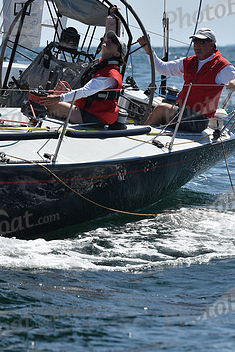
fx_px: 2817
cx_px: 112
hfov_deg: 4.8
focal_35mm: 288
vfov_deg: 7.2
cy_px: 165
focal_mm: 175
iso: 250
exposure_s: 1/1600
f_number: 7.1
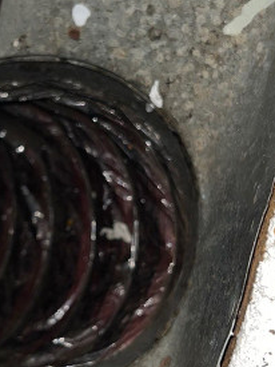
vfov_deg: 33.8
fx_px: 604
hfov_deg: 25.4
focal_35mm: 57
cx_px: 74
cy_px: 198
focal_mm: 4.2
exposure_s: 1/120
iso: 32
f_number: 2.2
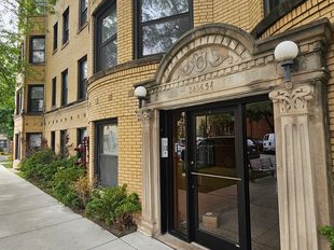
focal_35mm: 21
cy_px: 121
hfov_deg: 79.0
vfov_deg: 63.4
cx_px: 175
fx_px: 202
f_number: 2.2
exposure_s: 1/268
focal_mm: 2.2
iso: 64
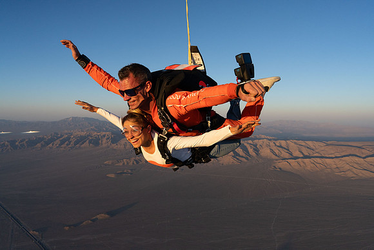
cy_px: 125
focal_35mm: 24
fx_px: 249
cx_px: 187
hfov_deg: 73.7
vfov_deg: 53.2
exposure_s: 1/2000
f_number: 8
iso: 1250
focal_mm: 24
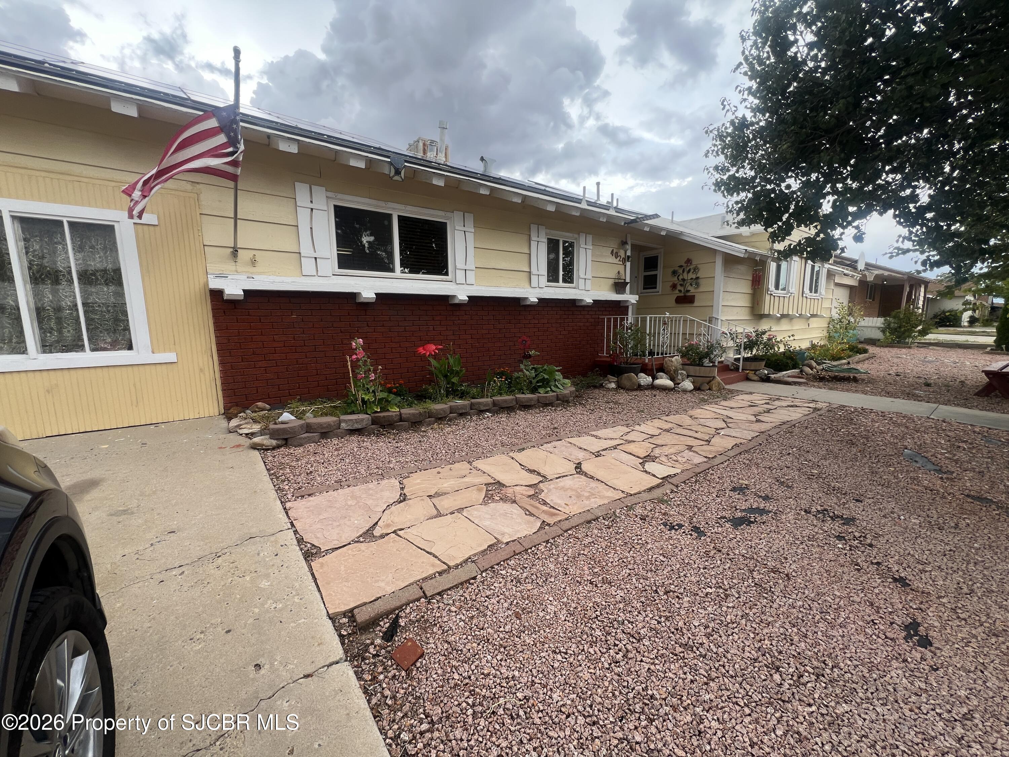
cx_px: 504
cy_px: 378
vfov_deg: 89.9
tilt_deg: -8.1
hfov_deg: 106.2
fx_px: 379
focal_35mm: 13
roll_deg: +0.5
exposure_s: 1/229
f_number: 1.8
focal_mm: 1.57
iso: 32
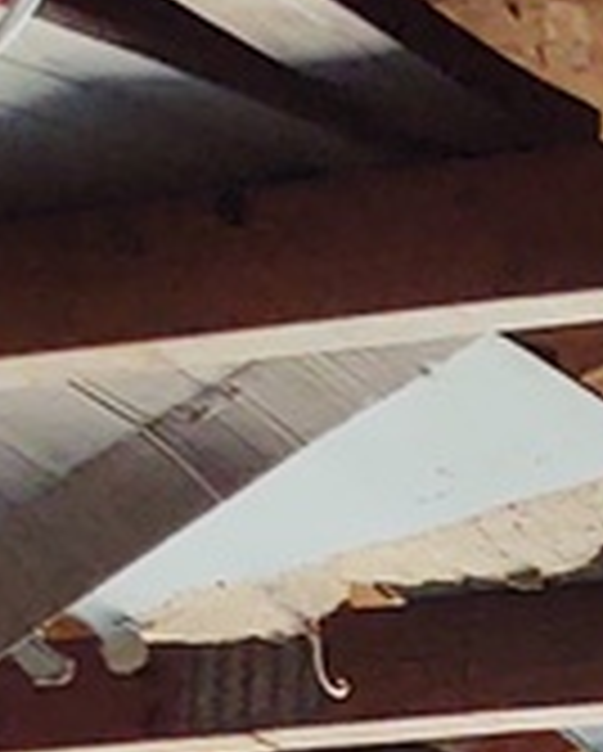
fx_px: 5055
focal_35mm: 227
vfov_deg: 7.4
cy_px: 2297
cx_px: 2398
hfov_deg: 5.8
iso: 225
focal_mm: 4.75
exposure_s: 1/50
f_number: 1.7
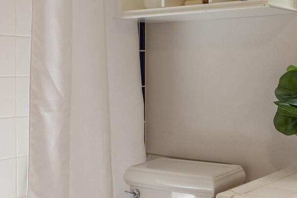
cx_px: 224
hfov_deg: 33.2
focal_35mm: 59
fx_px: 487
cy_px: 63
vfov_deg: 22.9
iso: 200
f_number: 9
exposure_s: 1/15
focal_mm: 18
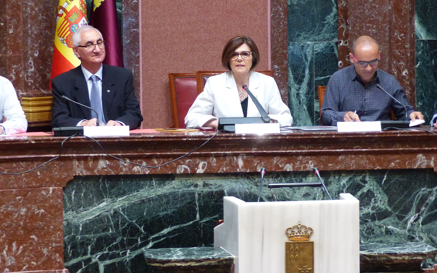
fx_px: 1441
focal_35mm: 121
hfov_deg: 17.2
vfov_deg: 10.8
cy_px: 84
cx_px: 223
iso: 400
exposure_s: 1/25
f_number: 2.8
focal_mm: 15
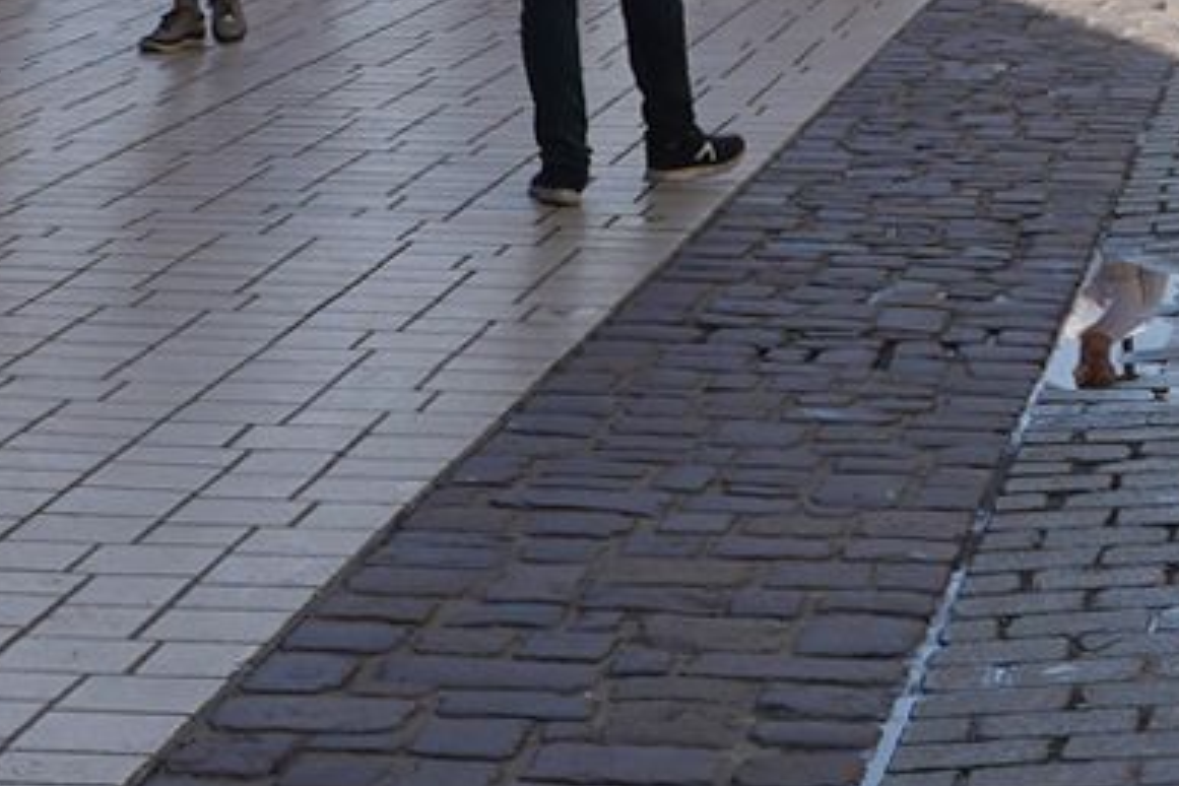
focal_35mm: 124
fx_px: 4061
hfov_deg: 16.1
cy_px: -923
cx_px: 1292
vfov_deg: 10.0
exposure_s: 1/100
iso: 100
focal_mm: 24
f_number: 16
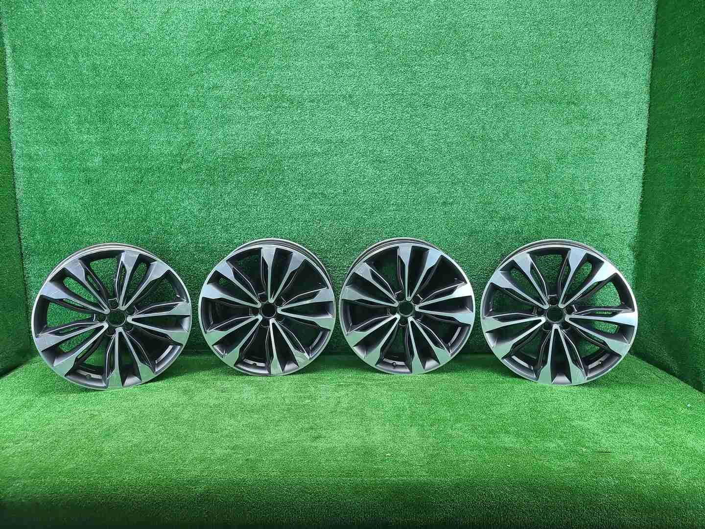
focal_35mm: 26
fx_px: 530
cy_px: 264
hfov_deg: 67.3
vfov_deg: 53.1
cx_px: 352
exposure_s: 1/50
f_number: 1.8
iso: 175
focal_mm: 5.4
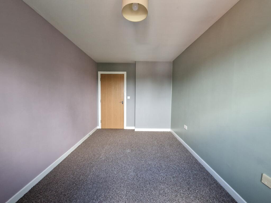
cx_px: 136
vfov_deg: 89.9
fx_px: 102
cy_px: 102
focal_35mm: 13
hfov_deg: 106.2
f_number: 2.2
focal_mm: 2.2
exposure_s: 1/50
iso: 400
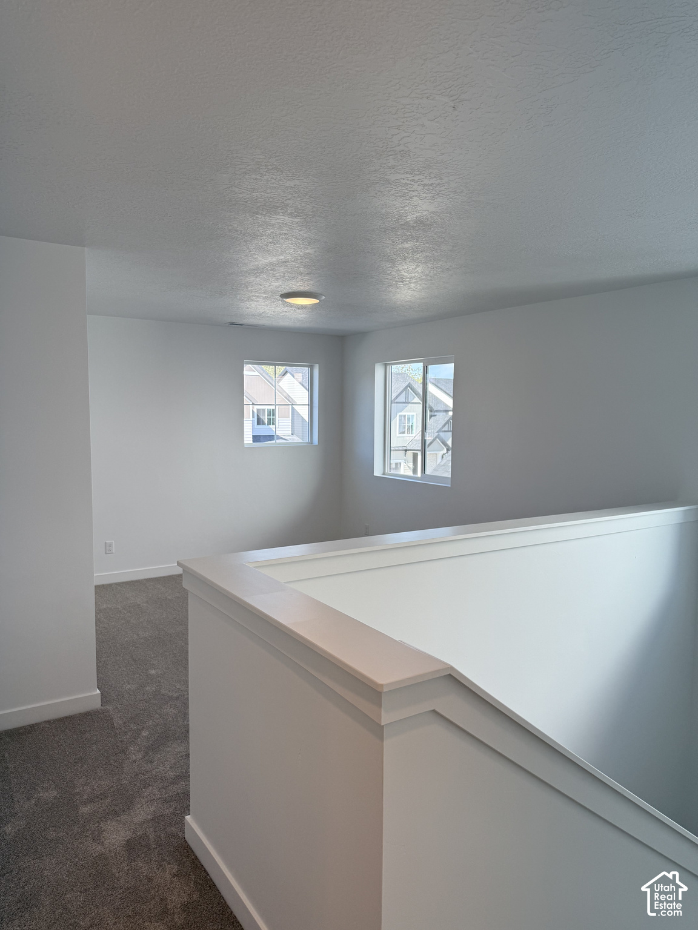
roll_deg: -0.2
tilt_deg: -4.4
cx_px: 349
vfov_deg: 71.6
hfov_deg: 56.8
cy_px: 465
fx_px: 645
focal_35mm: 24
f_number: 1.78
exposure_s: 1/695
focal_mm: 6.76
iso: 100
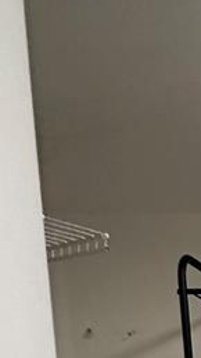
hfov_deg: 13.9
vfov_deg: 23.3
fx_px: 673
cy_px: 552
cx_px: 424
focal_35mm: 71
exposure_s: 1/60
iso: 200
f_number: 2.2
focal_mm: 2.22
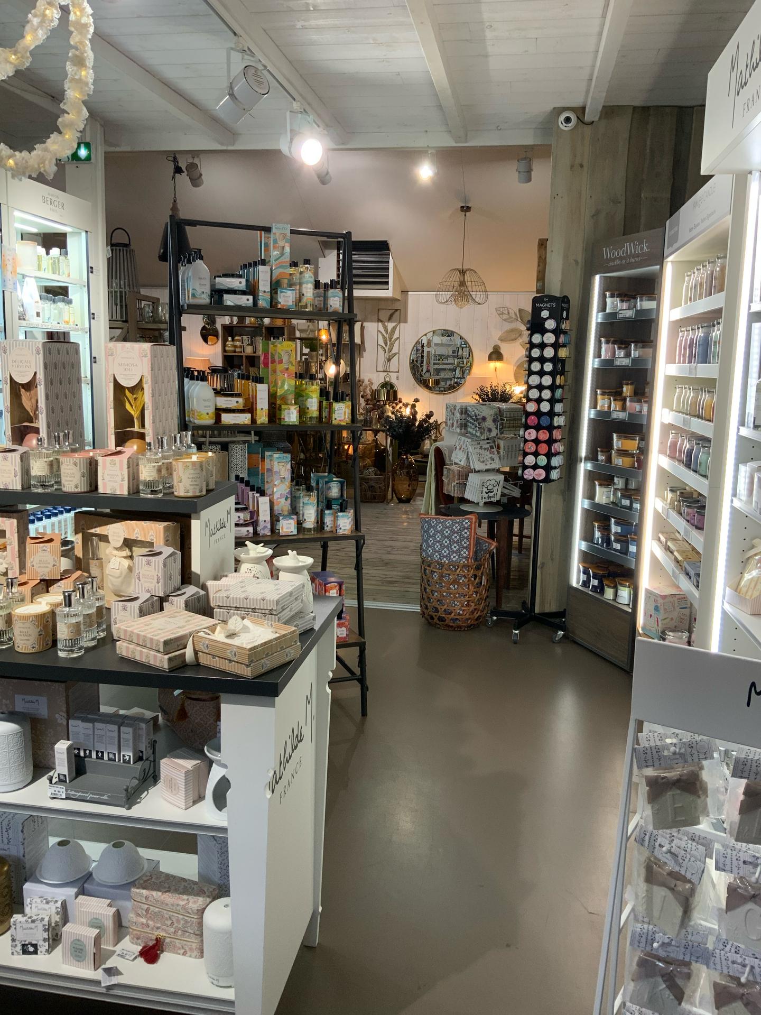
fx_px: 850
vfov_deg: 61.7
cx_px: 380
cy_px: 508
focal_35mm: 29
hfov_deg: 48.2
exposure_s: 1/50
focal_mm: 3
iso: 80
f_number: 1.8
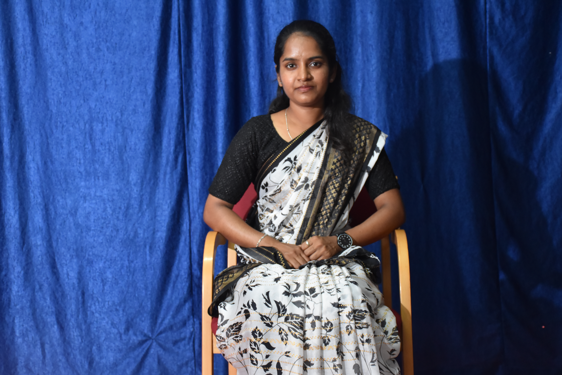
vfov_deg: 21.6
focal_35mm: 63
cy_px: 188
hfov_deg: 31.9
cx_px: 281
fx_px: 983
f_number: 4.5
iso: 2000
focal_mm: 42
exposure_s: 1/125
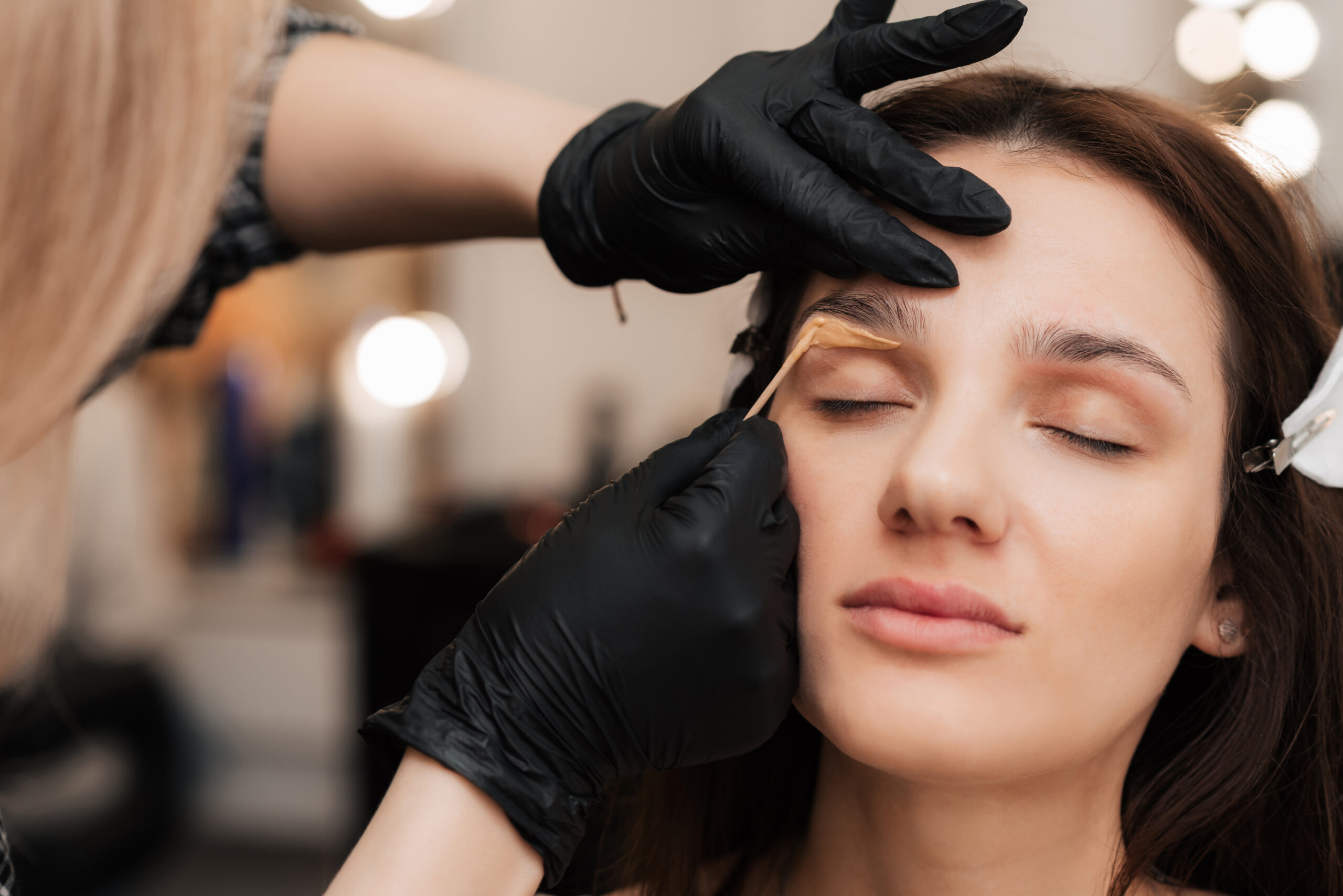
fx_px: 3172
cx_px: 672
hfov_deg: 23.9
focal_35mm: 85
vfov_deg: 16.1
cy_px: 448
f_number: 4
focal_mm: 85
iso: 400
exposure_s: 1/200
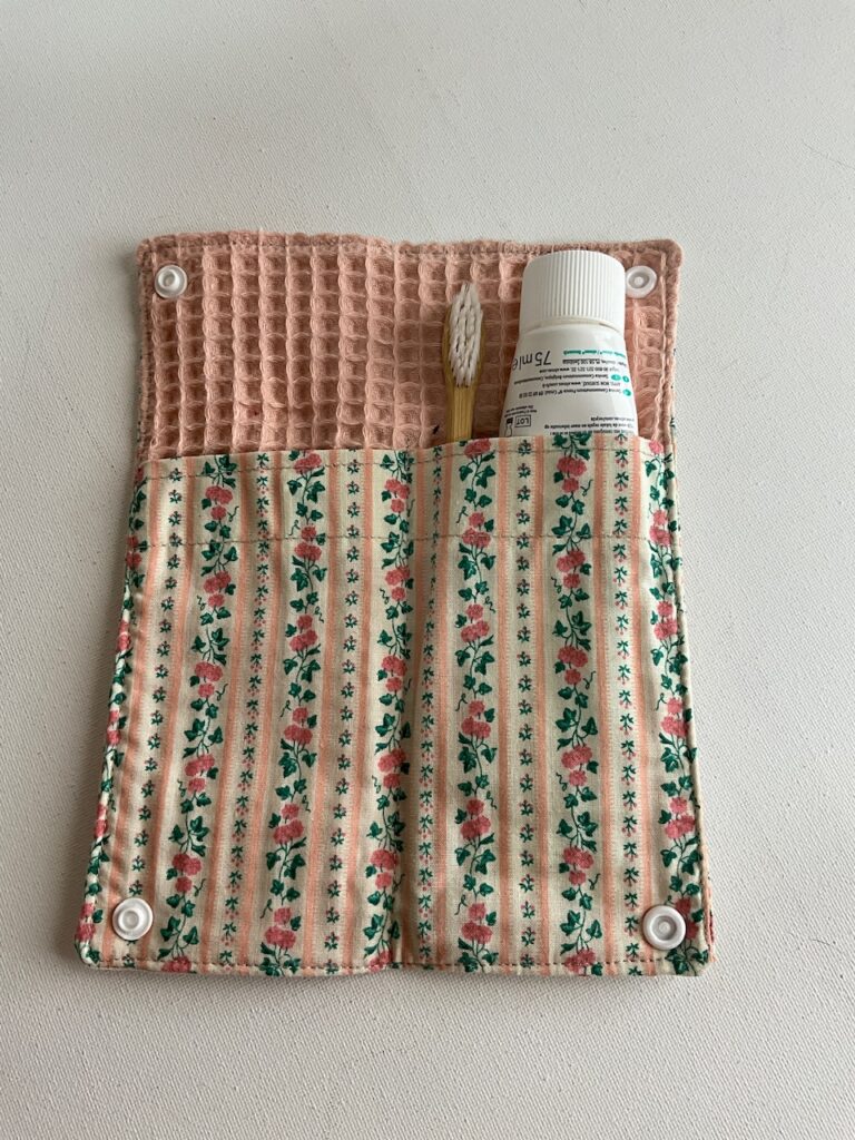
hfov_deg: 48.2
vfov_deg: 61.7
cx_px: 428
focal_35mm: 29
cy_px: 570
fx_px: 955
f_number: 1.8
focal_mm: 3
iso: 40
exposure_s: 1/100
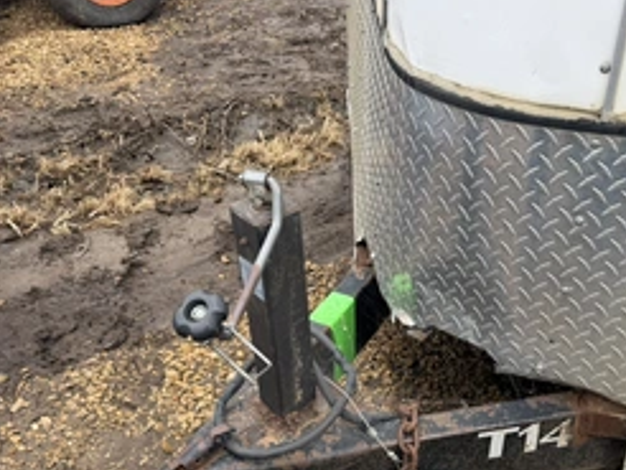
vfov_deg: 36.3
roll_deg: -2.2
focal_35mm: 39
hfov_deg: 47.5
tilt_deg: -39.4
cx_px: 377
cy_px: 330
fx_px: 706
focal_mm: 6.76
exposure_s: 1/589
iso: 80
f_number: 1.78
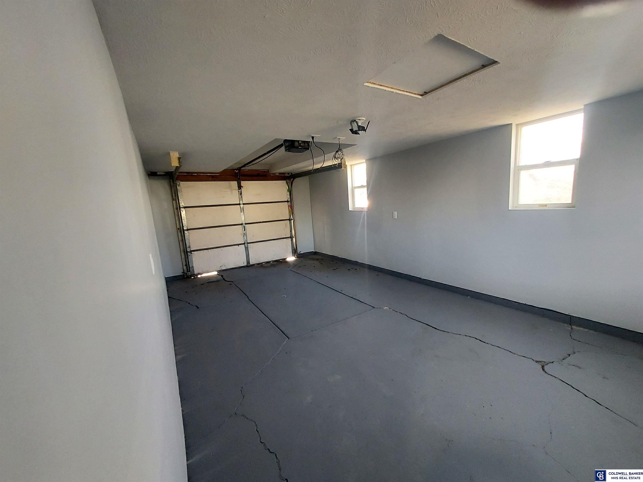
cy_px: 241
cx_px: 322
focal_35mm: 13
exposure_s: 1/50
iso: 125
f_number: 2.2
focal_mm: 1.42
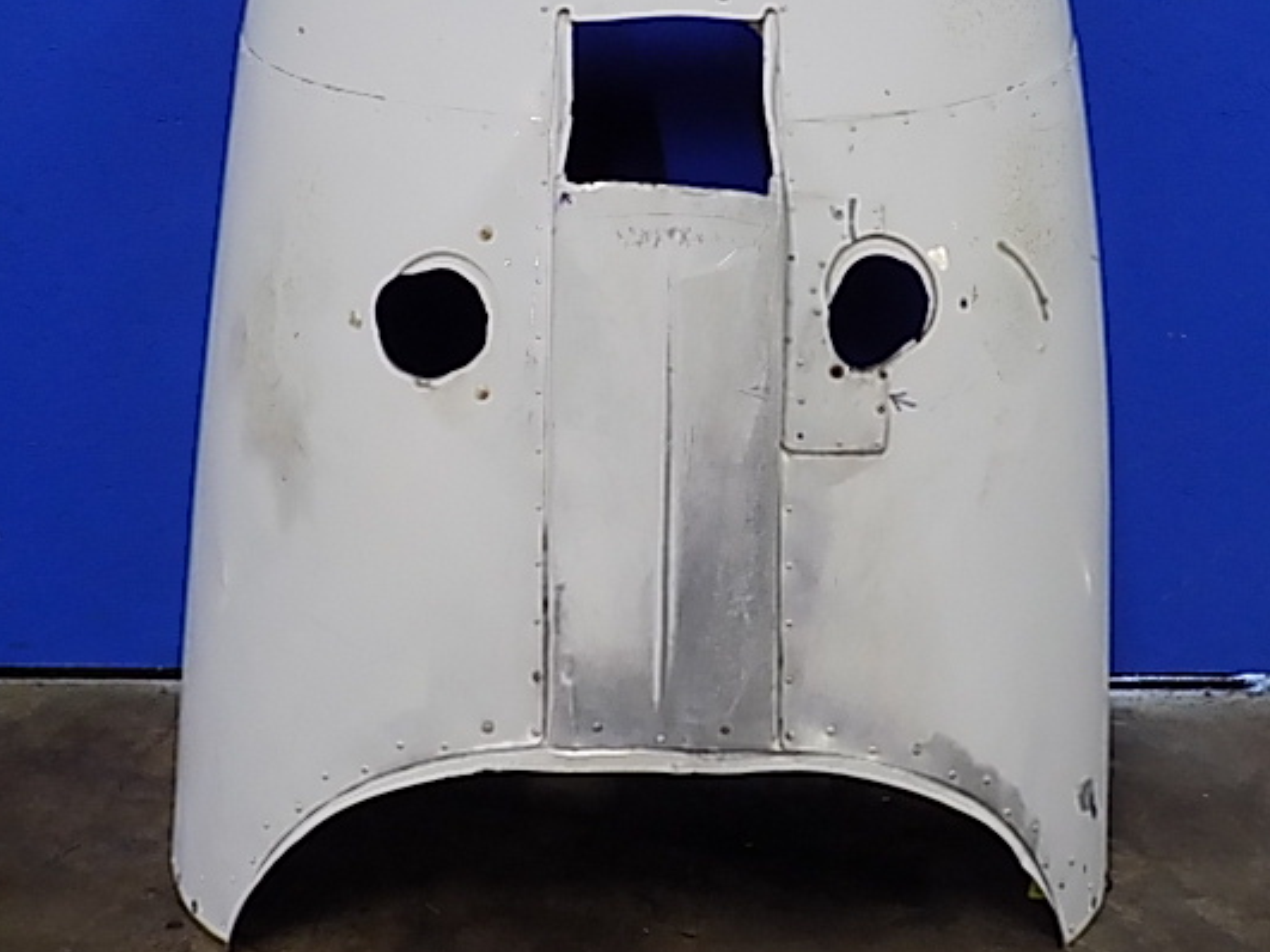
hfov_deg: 45.8
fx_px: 1504
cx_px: 619
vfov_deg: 35.1
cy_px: 428
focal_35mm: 41
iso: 400
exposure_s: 1/25
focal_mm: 6.1
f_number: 3.4
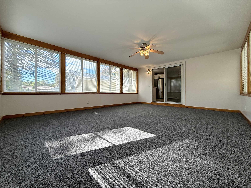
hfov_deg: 102.1
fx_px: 102
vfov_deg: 85.7
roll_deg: -0.4
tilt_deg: -0.6
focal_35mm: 14
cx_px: 126
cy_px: 94
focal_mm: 2.22
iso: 64
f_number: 2.2
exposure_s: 1/256
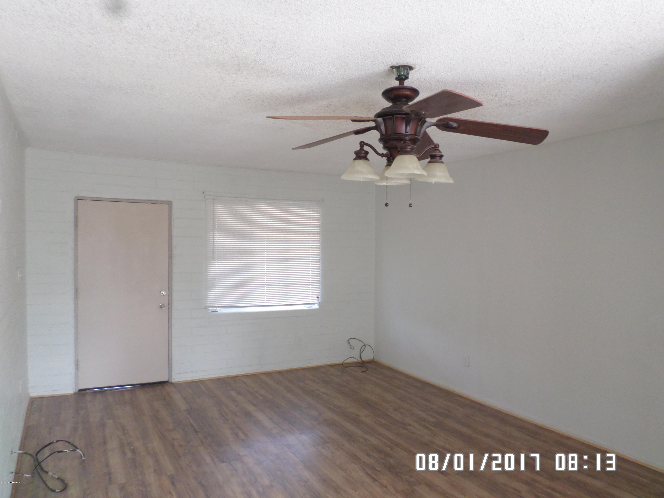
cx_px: 332
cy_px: 249
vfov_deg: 54.9
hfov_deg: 69.4
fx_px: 480
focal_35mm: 25
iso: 200
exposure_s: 1/30
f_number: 2.5
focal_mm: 4.5
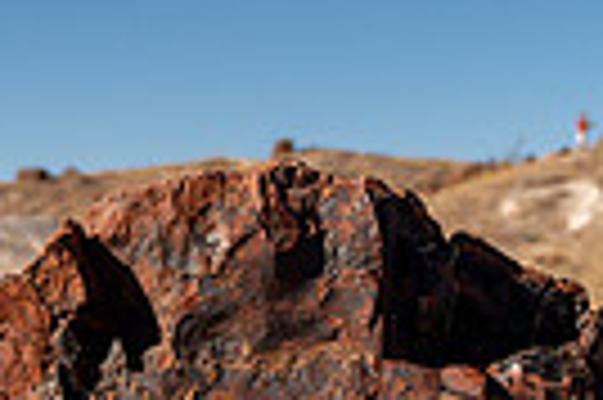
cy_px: 557
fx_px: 1957
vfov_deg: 11.3
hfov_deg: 17.5
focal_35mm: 117
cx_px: 266
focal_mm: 27
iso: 200
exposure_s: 1/2500
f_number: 4
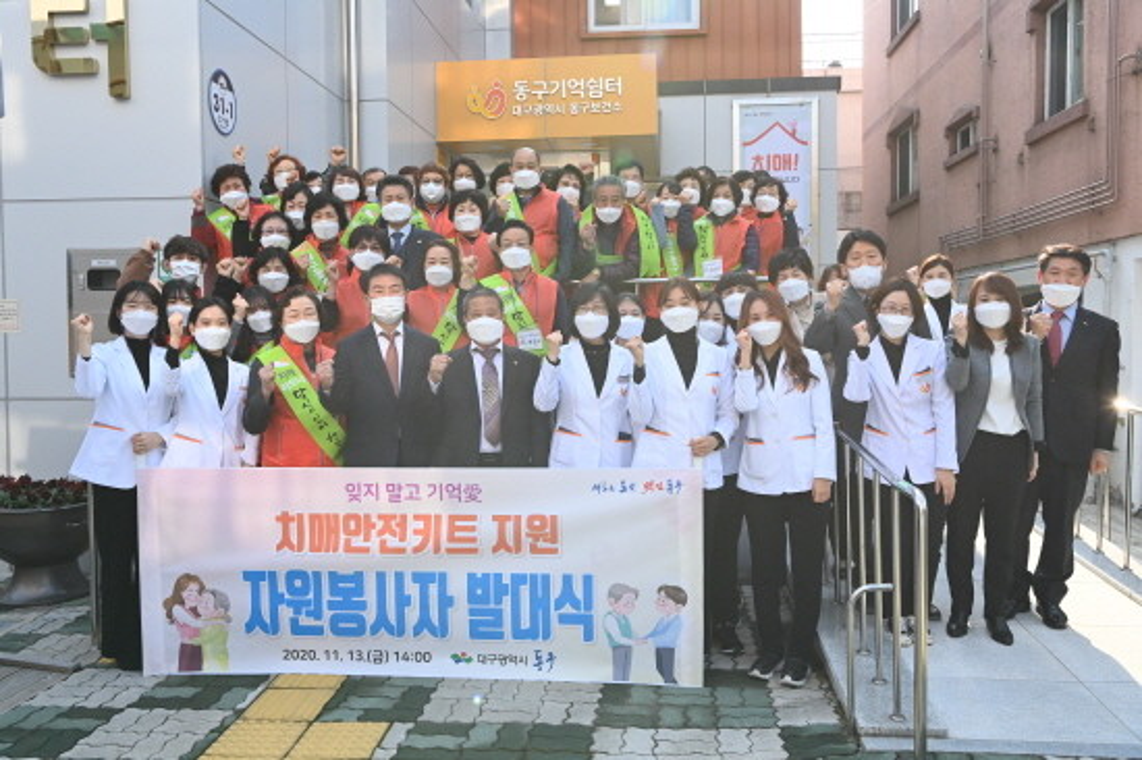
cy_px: 380
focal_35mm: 34
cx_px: 571
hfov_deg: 55.8
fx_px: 1078
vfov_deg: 38.8
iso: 1000
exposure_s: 1/400
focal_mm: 34
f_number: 10
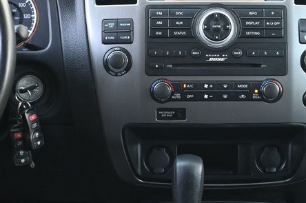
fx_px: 753
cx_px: 218
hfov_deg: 22.8
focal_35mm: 89
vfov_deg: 15.3
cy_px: 63
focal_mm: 41
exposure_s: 1/125
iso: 2800
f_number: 5.6
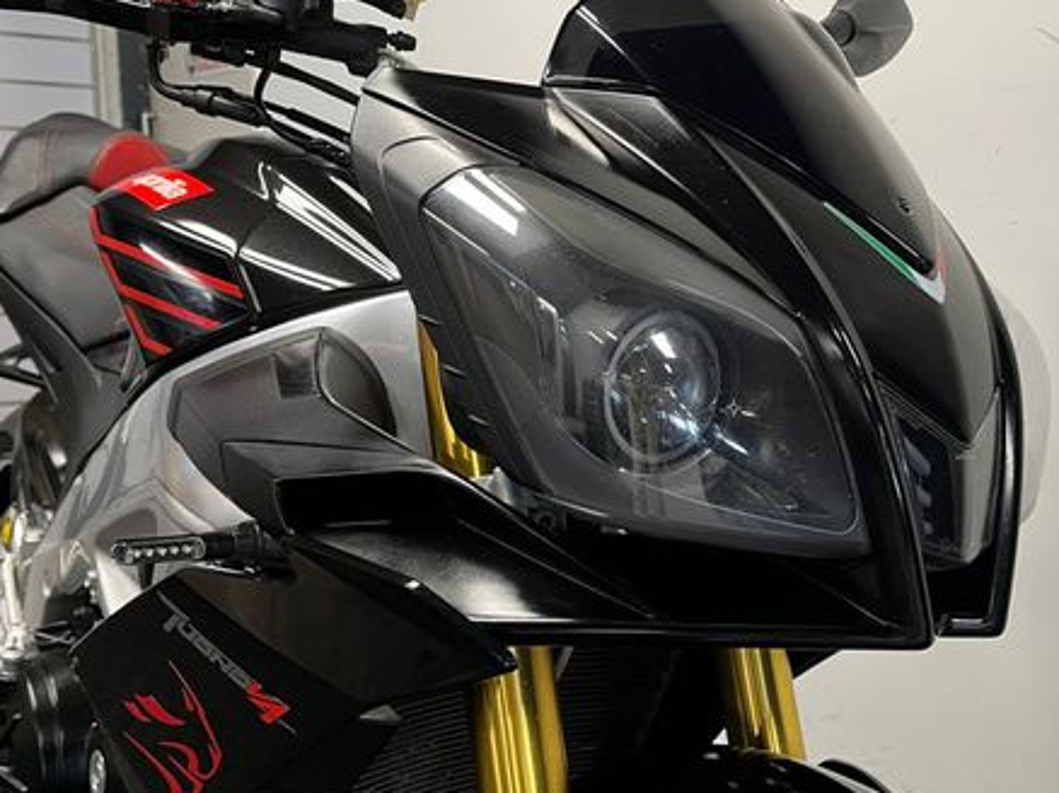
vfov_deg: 37.7
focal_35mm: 38
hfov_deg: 48.2
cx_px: 708
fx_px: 1162
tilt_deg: -10.1
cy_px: 421
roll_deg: -0.6
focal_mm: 5.1
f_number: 1.6
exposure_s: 1/50
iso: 125
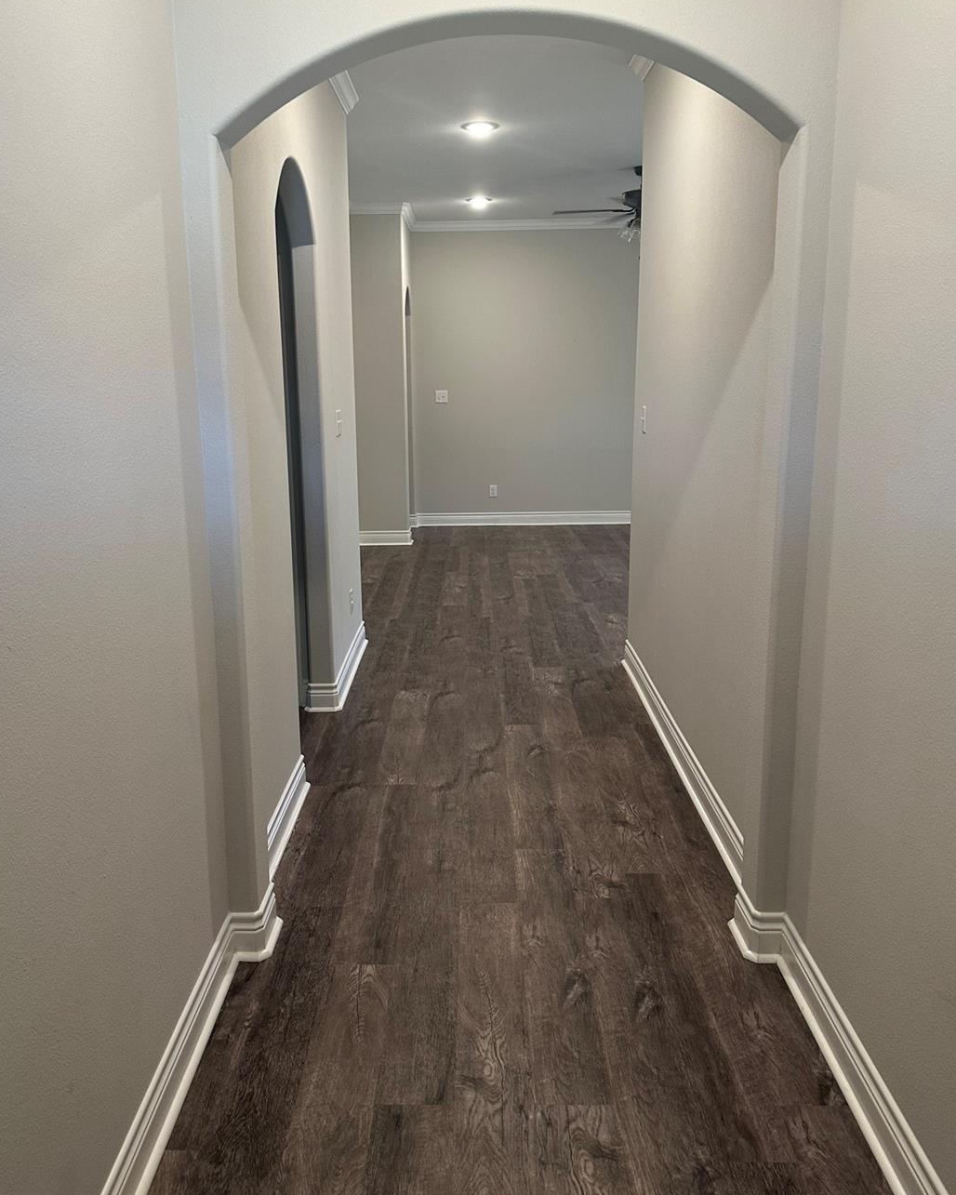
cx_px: 454
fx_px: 990
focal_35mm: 28
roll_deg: +2.1
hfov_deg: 51.5
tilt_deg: -9.3
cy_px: 574
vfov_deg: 62.2
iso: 200
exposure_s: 1/60
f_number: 1.78
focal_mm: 6.86
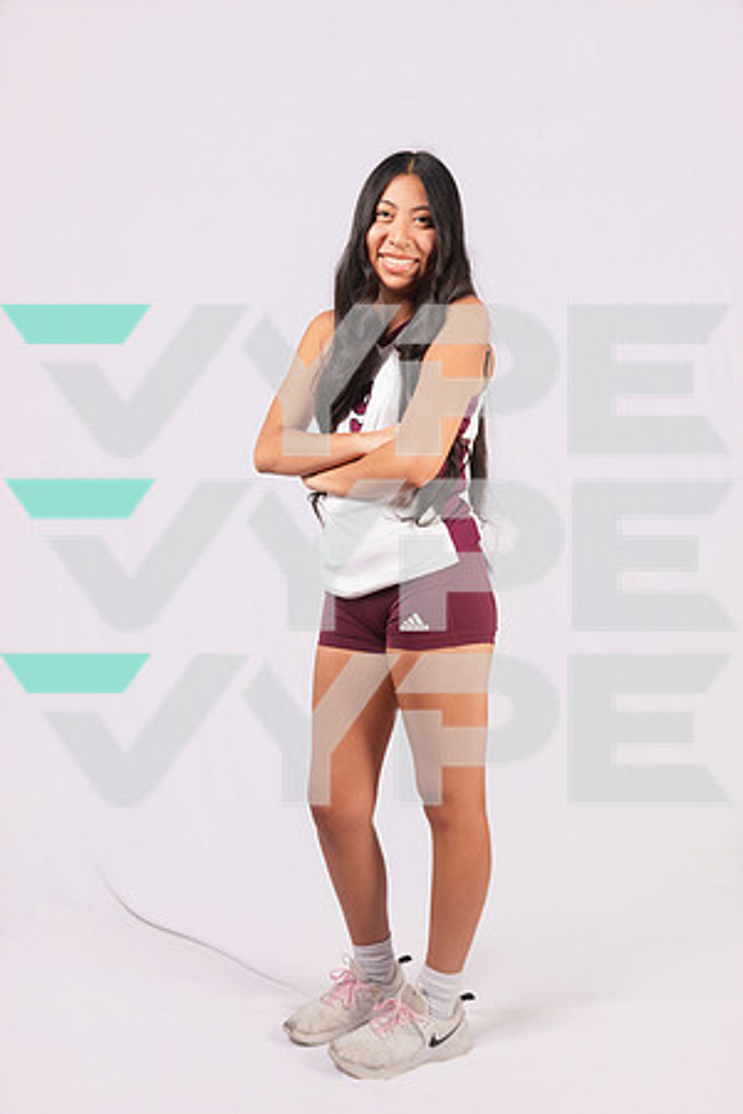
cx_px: 372
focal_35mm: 35
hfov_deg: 37.9
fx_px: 1083
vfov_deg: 54.4
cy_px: 557
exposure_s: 1/125
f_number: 5.6
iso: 160
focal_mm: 35
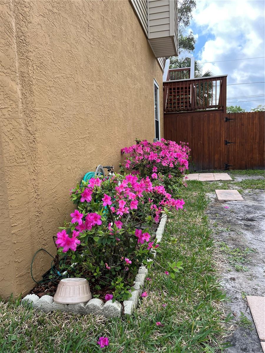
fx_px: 265
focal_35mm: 26
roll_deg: +2.5
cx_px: 132
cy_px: 176
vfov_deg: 67.3
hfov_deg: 53.1
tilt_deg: -7.0
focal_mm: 5.1
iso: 50
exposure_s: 1/810
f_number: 1.6
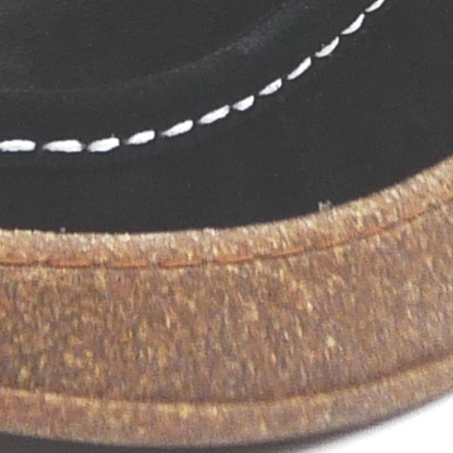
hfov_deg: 8.9
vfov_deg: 8.7
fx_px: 2917
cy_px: -138
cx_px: 266
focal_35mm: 197
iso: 100
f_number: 4
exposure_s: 1/200
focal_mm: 5
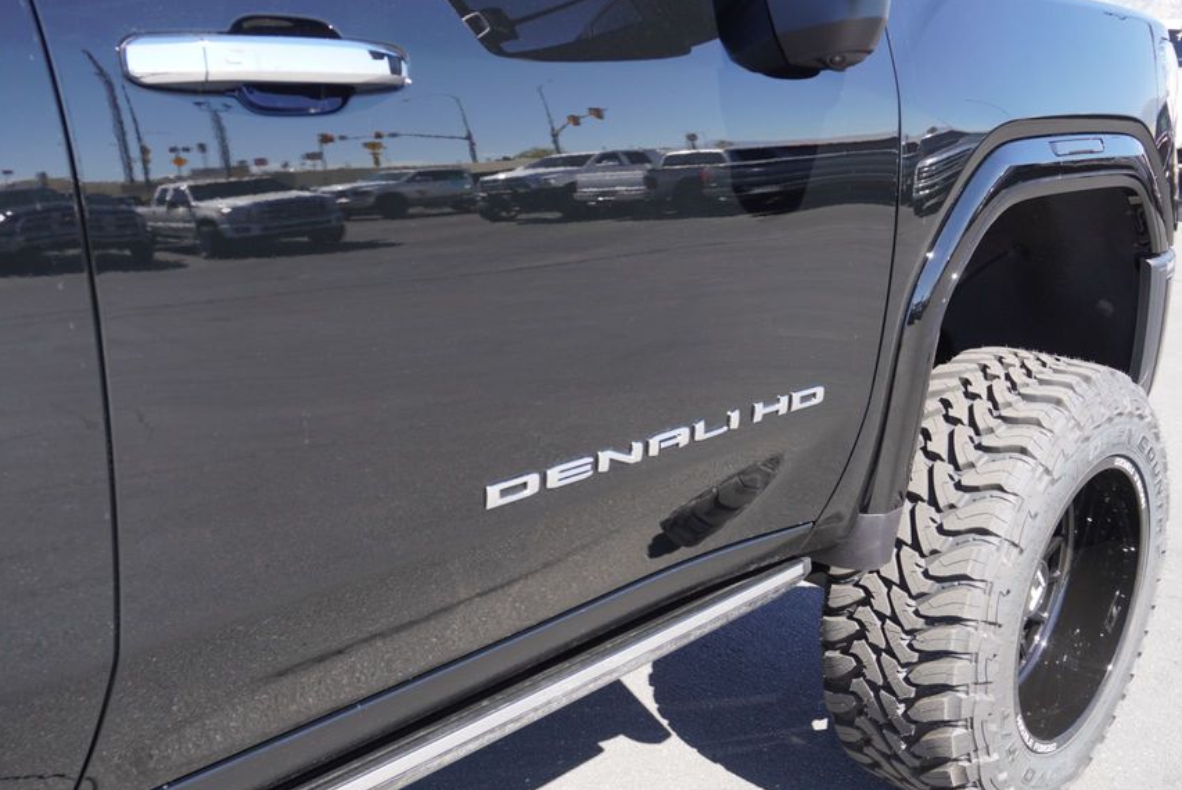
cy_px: 359
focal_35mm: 36
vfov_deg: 36.9
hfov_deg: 53.0
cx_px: 655
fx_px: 1183
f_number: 5
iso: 100
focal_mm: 20
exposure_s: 1/100
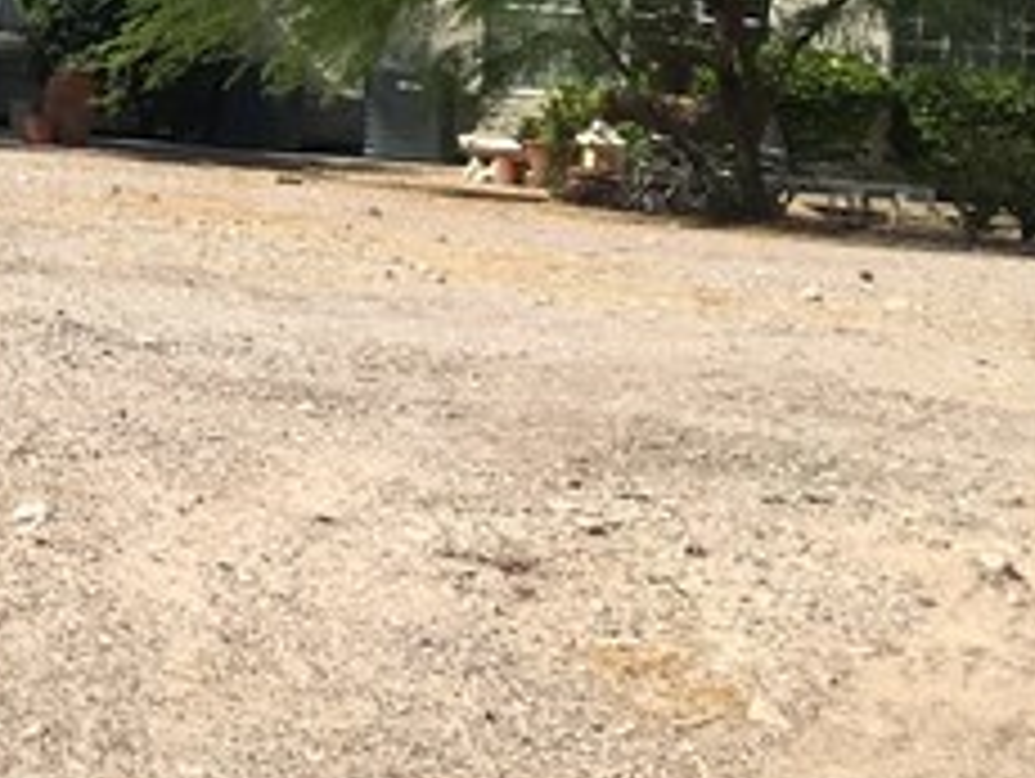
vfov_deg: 11.1
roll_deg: -2.9
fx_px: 3861
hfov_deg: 13.3
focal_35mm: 129
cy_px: -378
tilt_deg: +6.0
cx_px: -994
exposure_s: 1/1570
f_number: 2.2
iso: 25
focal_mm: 4.15
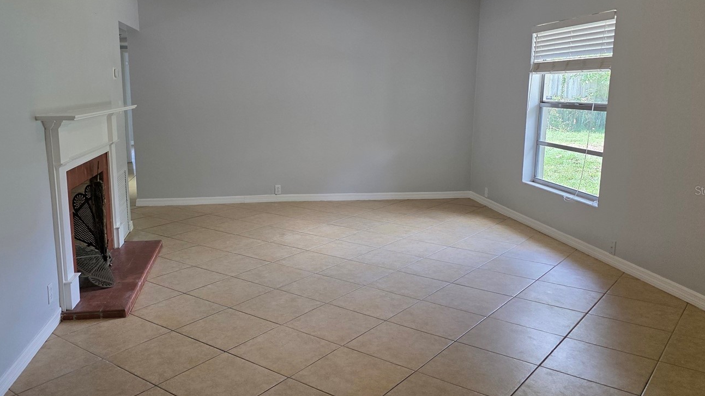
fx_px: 579
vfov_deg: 37.8
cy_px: 190
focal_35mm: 31
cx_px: 310
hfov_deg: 62.4
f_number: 1.7
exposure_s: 1/180
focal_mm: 6.3
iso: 160
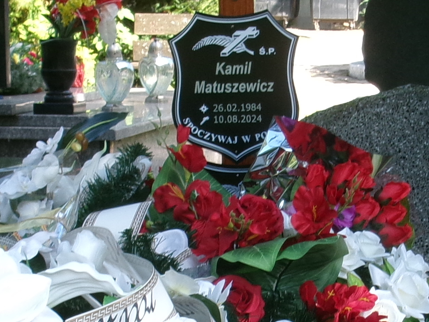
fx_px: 1648
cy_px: 281
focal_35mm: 133
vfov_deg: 11.1
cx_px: 263
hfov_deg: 14.8
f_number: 4.5
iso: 100
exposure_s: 1/120
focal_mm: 6.4
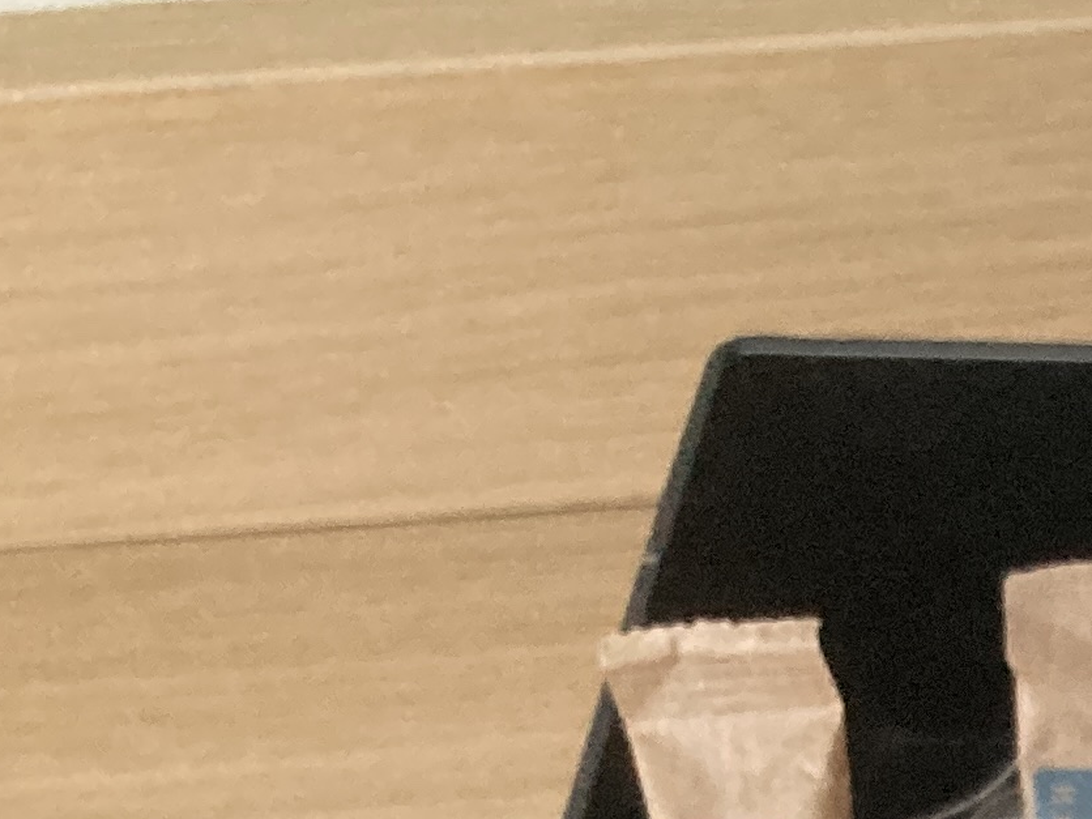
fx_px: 4259
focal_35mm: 135
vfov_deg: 10.1
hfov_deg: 12.1
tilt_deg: -50.4
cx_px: 2491
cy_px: 1656
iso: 250
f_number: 1.8
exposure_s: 1/60
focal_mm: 3.99
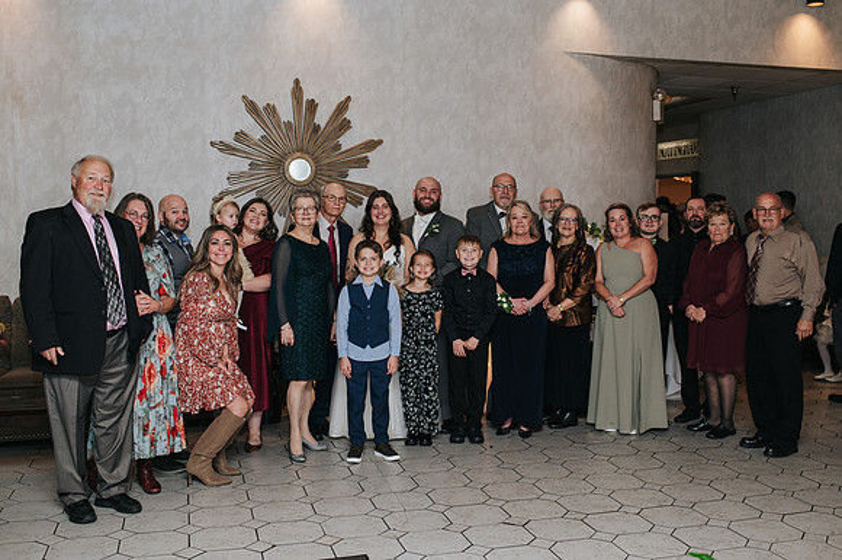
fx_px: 871
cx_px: 424
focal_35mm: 37
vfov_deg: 35.7
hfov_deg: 51.6
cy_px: 284
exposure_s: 1/200
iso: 800
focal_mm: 35
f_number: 3.2
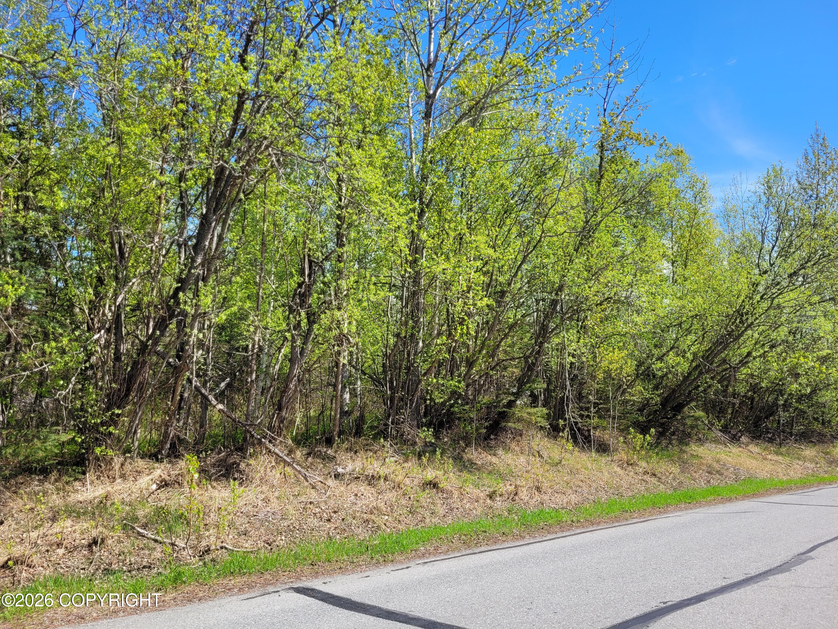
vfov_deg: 53.1
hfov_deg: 67.3
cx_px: 419
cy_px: 314
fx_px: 629
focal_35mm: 26
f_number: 1.8
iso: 40
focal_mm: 5.4
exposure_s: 1/1525
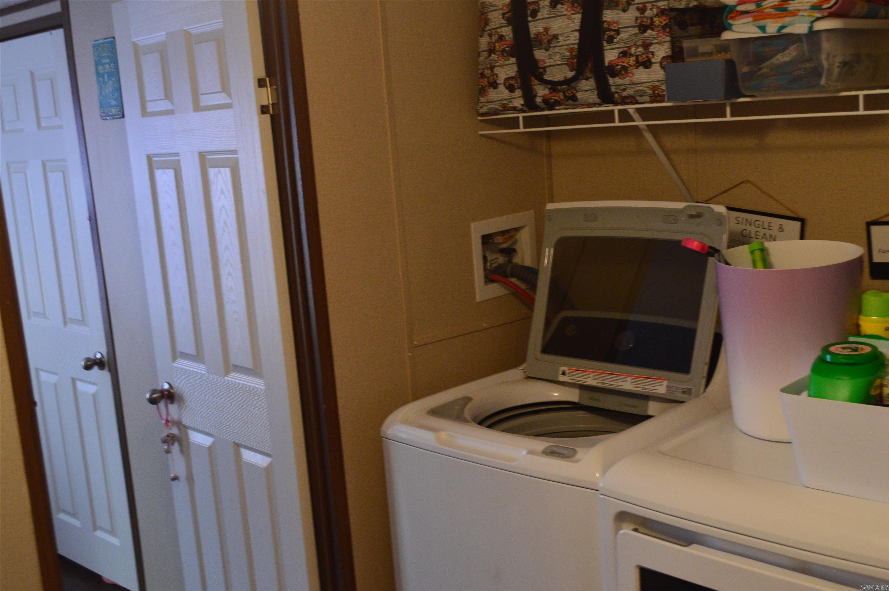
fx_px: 1073
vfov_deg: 30.8
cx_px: 444
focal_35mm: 44
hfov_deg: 45.0
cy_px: 296
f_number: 5
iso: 800
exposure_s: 1/15
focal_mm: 29
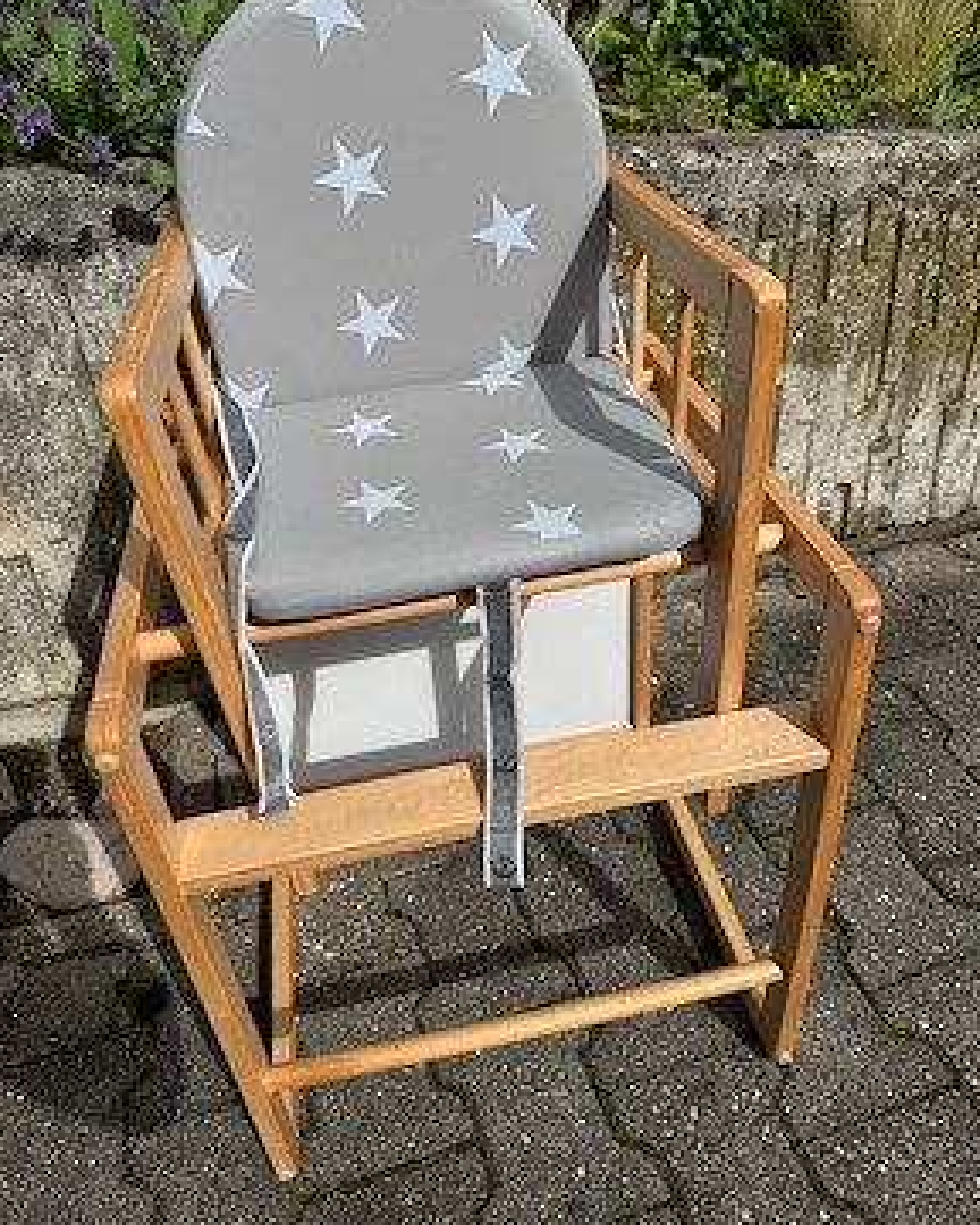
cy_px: 558
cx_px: 493
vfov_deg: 65.9
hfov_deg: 54.9
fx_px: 943
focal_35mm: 26
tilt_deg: -32.6
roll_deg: -0.8
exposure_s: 1/6410
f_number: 1.78
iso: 80
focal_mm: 6.76
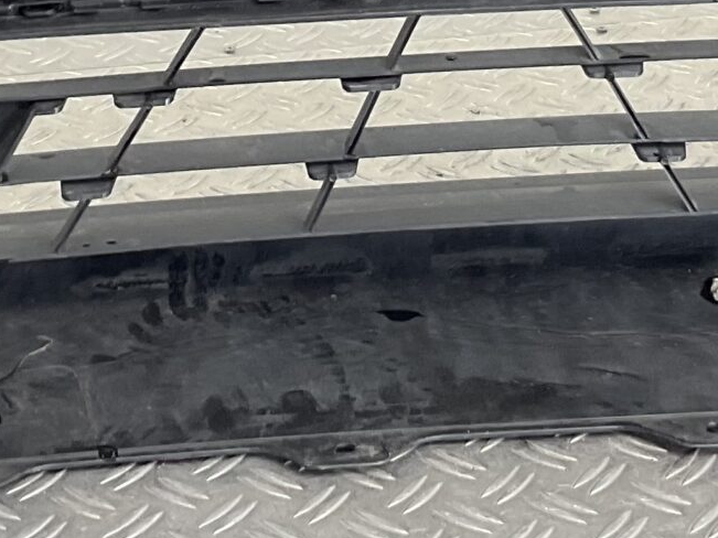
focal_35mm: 114
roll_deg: +2.8
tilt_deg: -20.2
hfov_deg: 17.3
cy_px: -119
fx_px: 2364
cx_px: 347
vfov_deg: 12.7
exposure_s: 1/120
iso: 25
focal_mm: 3
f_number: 1.8
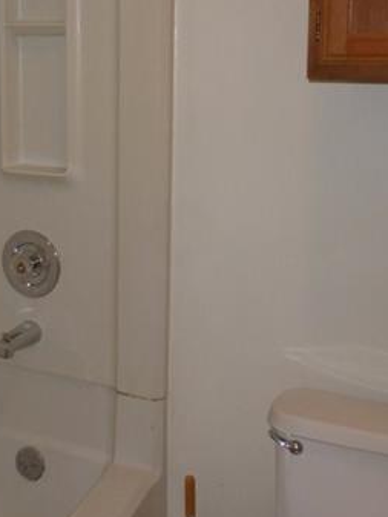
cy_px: 193
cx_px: 101
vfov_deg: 33.6
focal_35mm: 57
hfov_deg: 25.4
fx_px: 851
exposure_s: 1/60
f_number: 3.3
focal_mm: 4.3
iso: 125
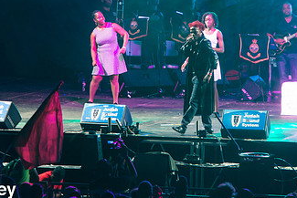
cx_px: 199
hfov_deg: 5.0
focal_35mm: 410
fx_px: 3384
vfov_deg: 3.4
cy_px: 40
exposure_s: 1/60
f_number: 5.6
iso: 2500
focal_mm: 230
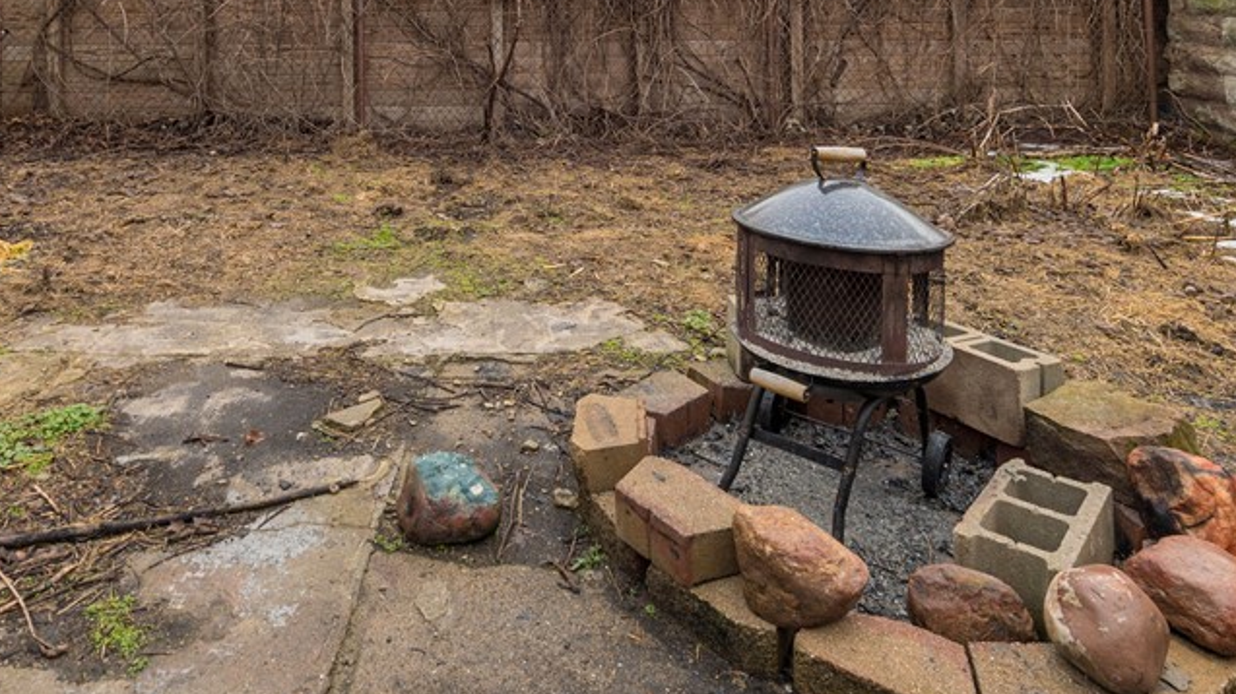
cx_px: 622
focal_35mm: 25
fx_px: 819
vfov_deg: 41.7
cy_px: 49
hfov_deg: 74.1
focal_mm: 14
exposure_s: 1/200
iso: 200
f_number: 8
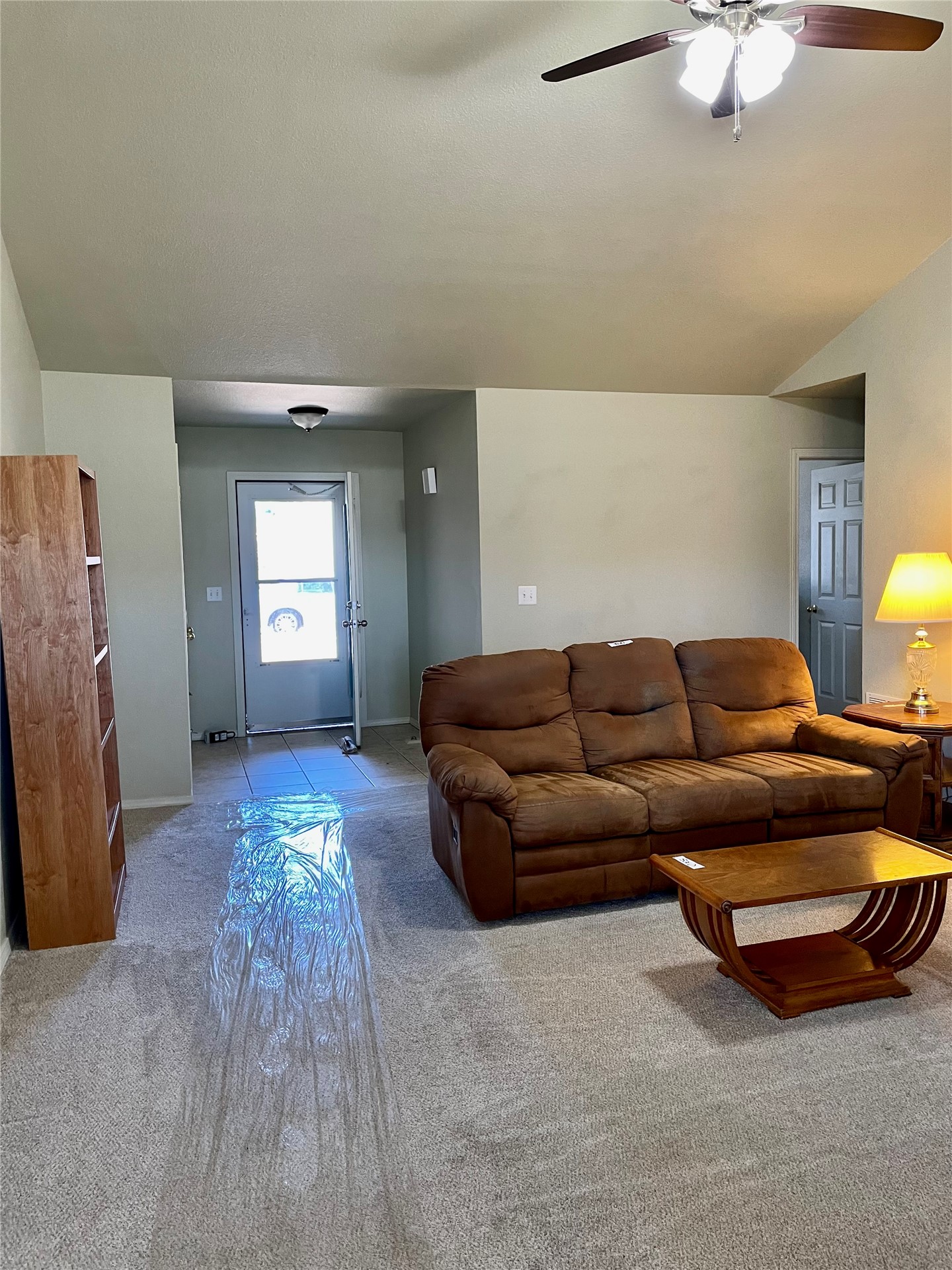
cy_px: 635
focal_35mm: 26
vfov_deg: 67.3
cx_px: 476
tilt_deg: -4.3
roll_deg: +1.4
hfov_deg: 53.1
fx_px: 953
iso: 160
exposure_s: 1/60
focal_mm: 4.2
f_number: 1.6
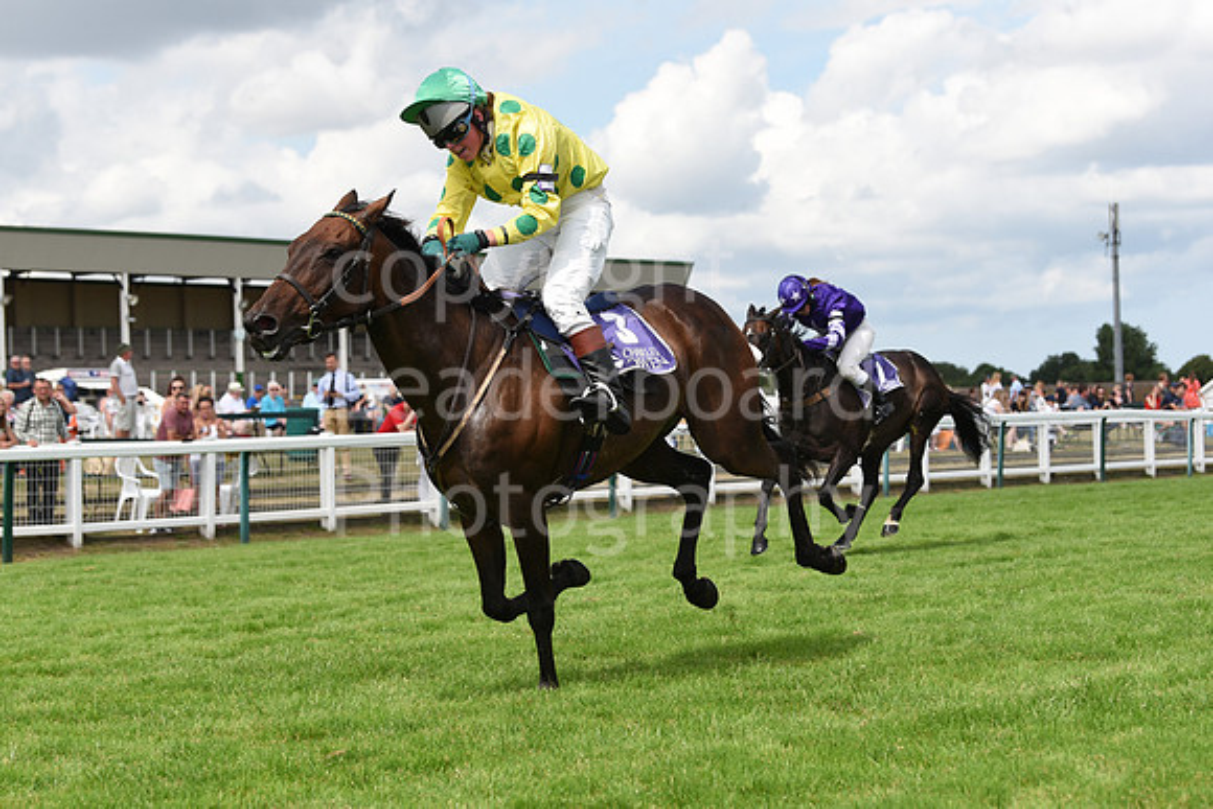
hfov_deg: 23.9
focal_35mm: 85
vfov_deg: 16.1
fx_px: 2865
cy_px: 404
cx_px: 606
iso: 400
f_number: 5.6
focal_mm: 85
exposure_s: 1/2000
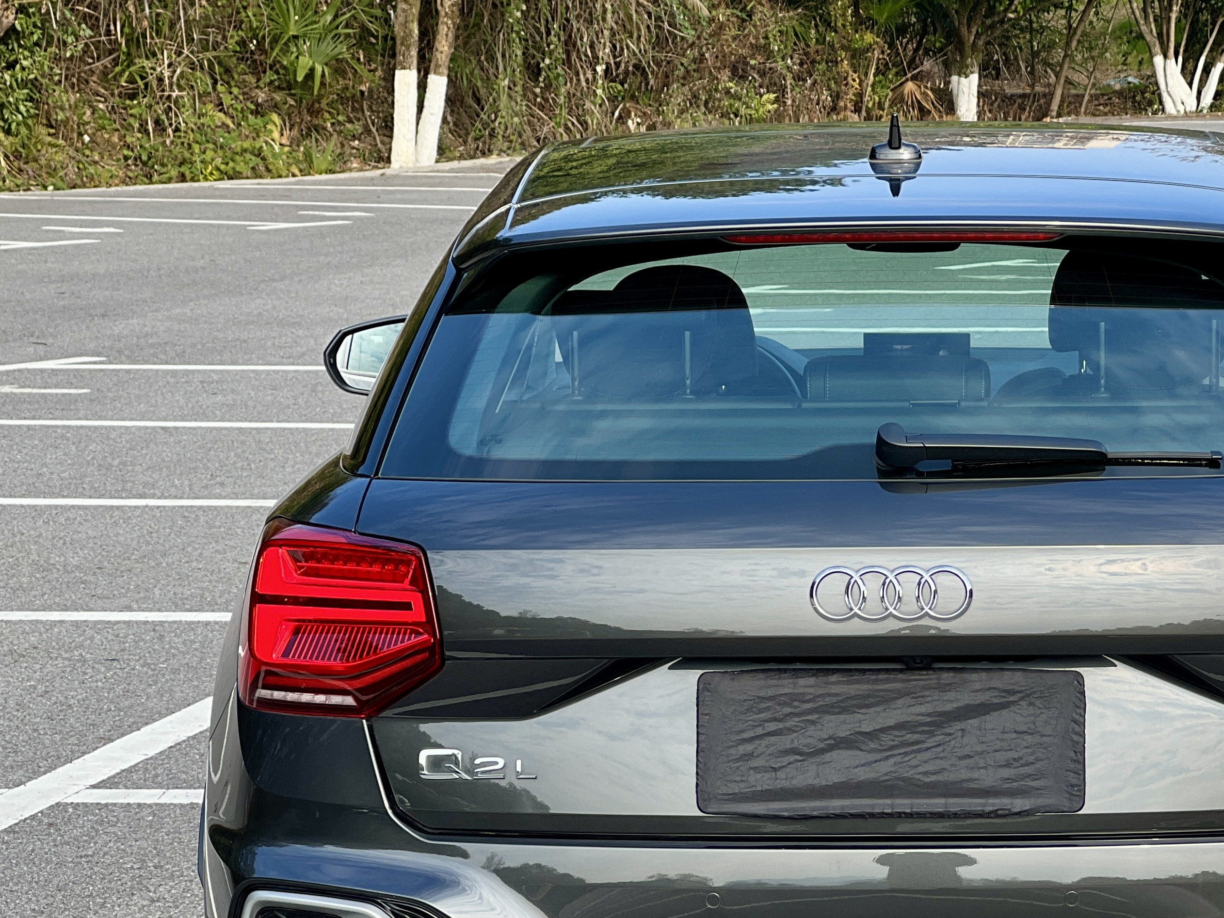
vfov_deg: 12.0
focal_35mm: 123
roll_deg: +1.3
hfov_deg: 16.0
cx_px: 896
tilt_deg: -8.3
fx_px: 4349
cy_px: 654
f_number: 2.8
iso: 25
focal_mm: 9
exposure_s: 1/172
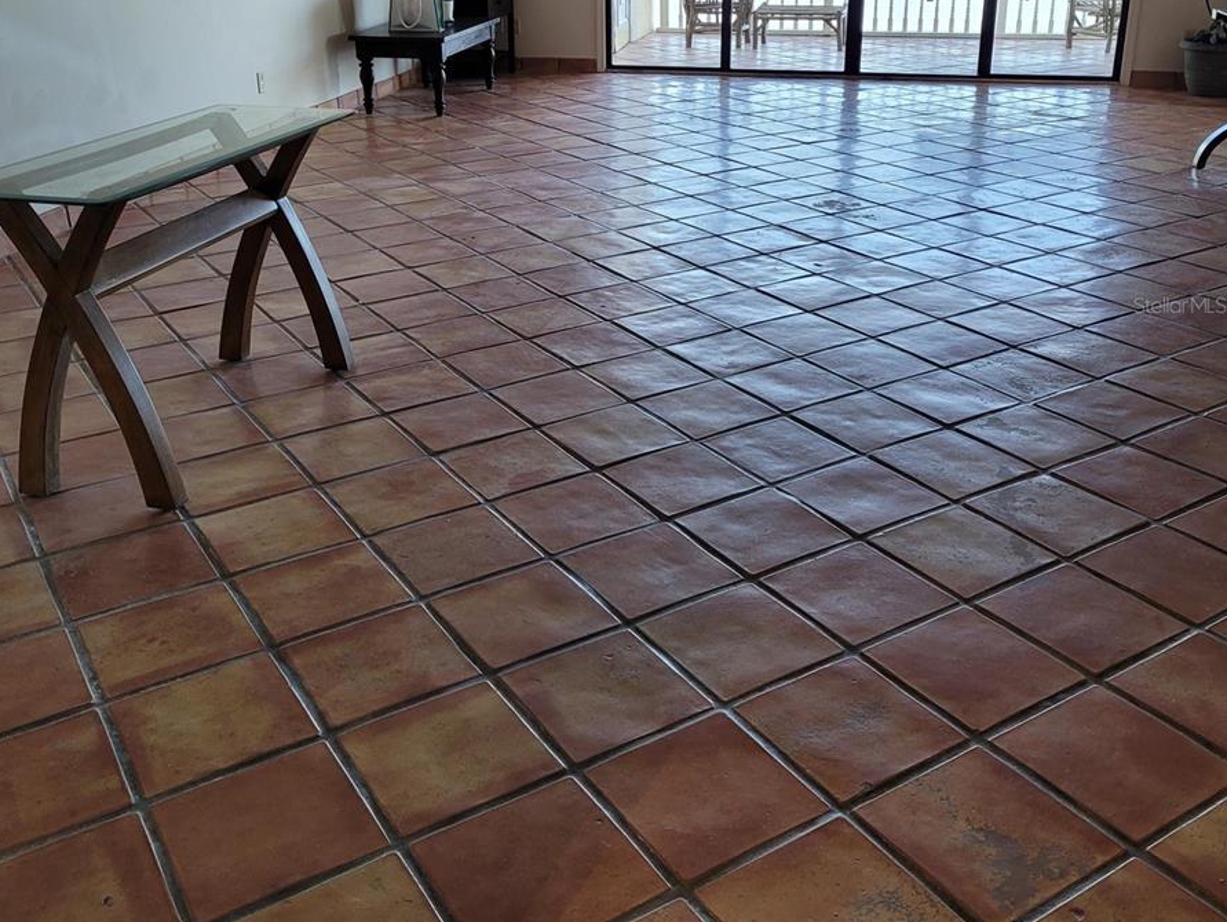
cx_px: 611
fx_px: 1241
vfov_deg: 40.2
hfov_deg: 52.6
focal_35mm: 35
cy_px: 305
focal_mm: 5.4
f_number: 1.8
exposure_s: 1/120
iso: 125
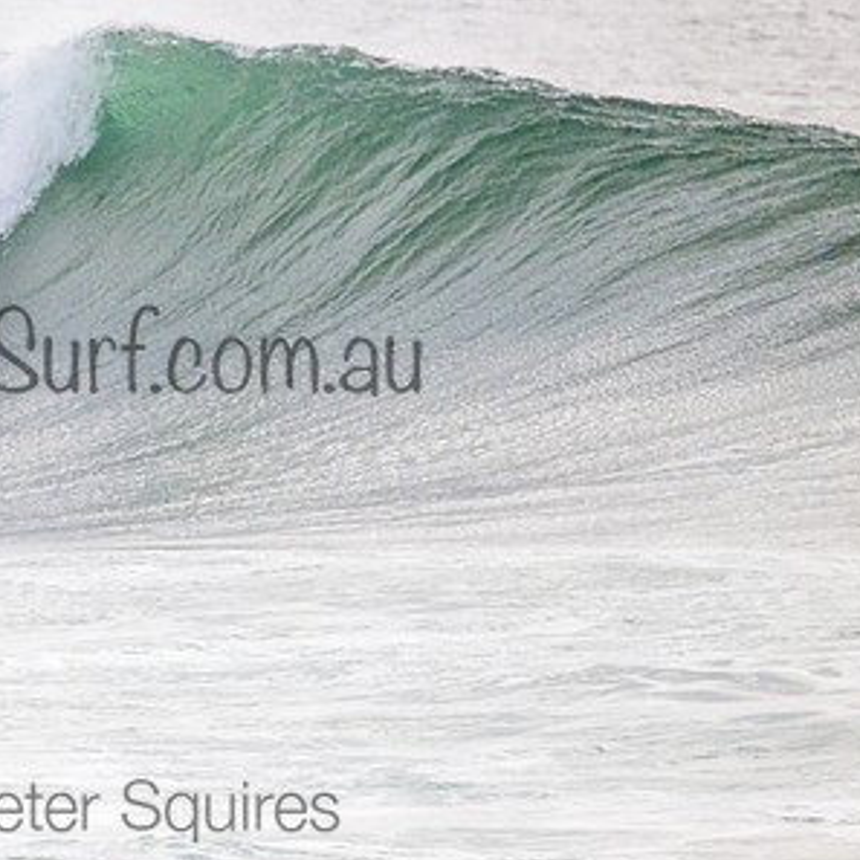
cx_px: -122
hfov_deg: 1.0
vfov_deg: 1.0
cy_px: 269
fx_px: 48064
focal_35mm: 1710
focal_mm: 800
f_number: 11
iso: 800
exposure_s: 1/2000
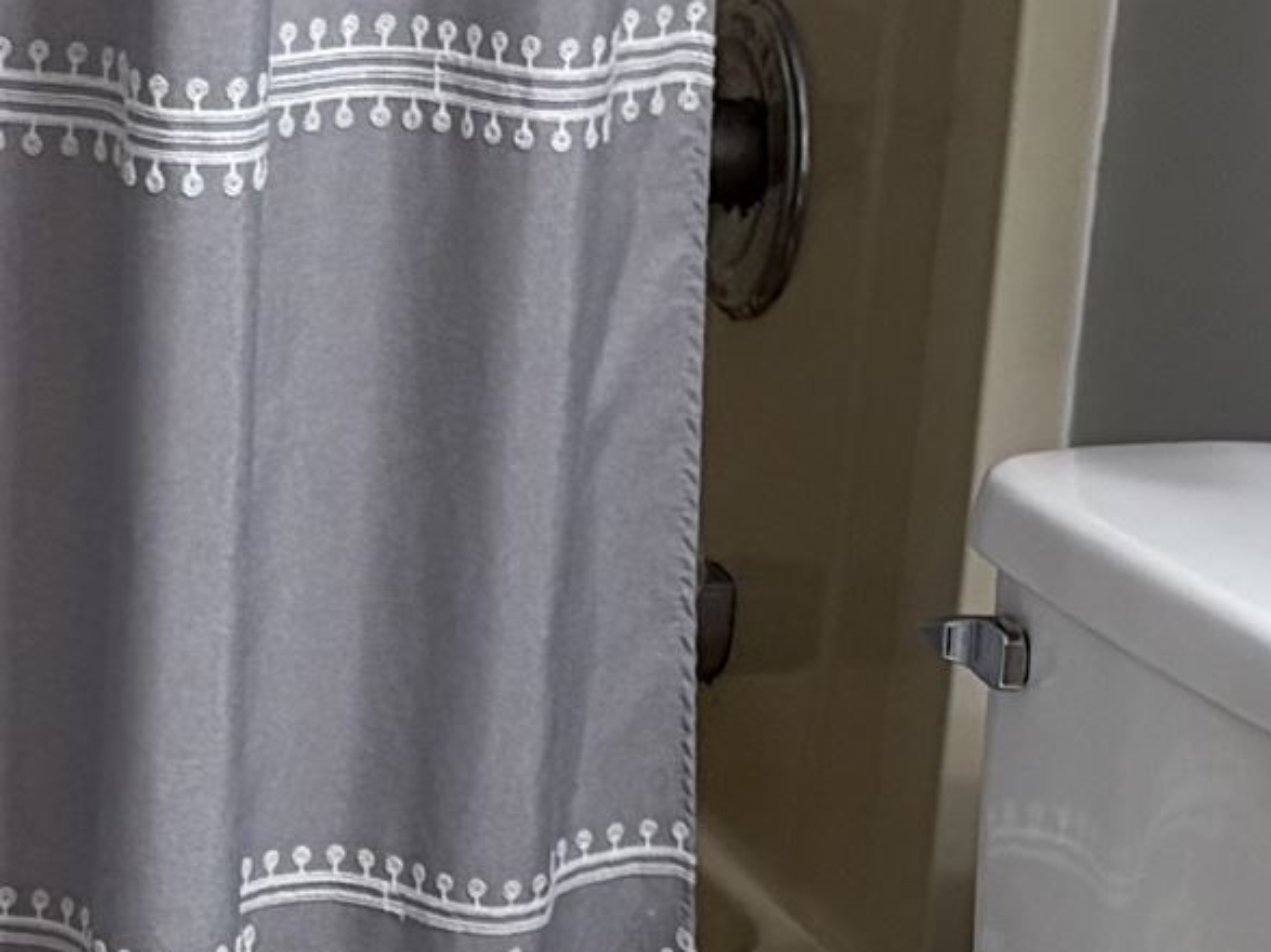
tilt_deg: -21.6
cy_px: 1279
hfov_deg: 14.4
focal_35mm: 136
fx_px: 4993
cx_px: 173
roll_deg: -1.2
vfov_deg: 10.6
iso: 200
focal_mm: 5.96
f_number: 1.6
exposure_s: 1/60
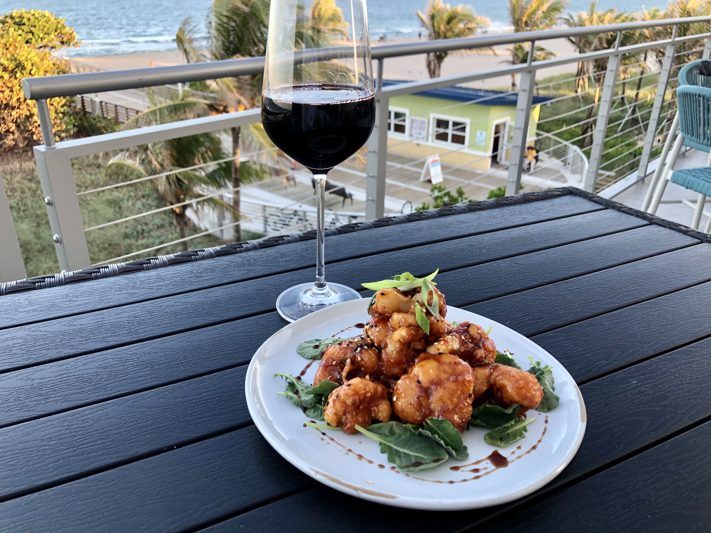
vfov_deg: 49.7
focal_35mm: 28
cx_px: 356
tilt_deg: -26.8
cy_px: 266
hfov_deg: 63.4
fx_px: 575
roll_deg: +0.5
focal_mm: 3.99
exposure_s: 1/120
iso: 32
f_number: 1.8
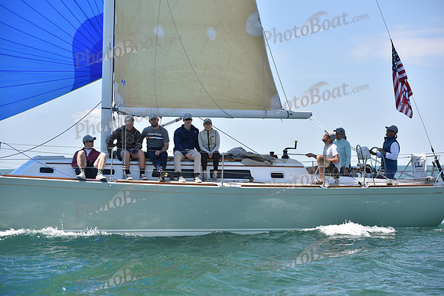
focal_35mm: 98
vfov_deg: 14.0
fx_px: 1209
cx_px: 222
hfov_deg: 20.8
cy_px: 148
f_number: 5
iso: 400
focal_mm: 98
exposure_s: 1/800
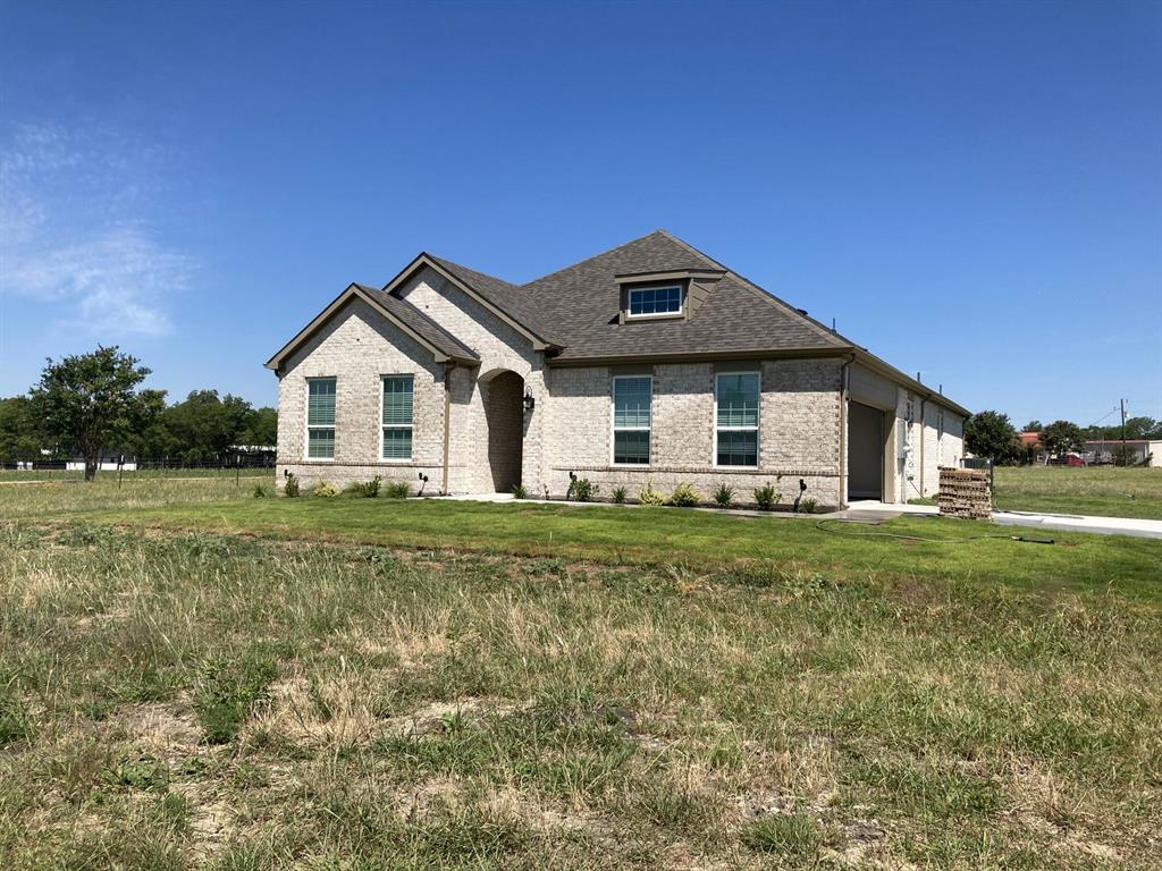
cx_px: 581
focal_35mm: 28
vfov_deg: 49.7
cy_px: 436
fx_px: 940
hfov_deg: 63.4
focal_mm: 3.99
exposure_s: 1/2433
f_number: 1.8
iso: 20
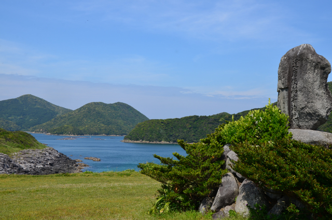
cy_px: 110
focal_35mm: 51
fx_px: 469
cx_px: 166
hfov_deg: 39.0
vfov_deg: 26.3
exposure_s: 1/125
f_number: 11
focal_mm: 34
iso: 100
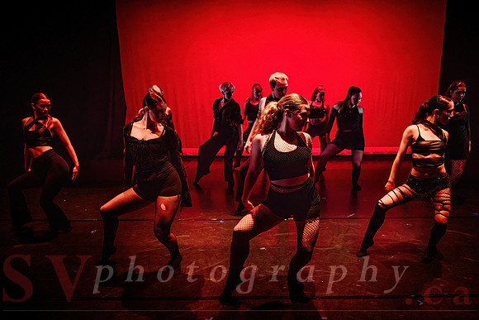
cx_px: 268
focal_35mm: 28
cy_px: 187
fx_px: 375
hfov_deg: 64.9
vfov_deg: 46.0
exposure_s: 1/300
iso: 3200
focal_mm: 24
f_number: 2.8
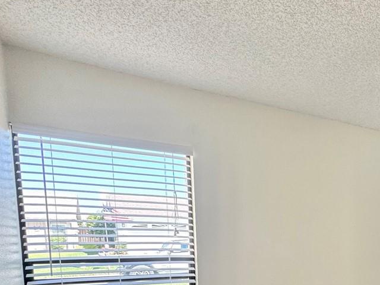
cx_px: 418
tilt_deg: -5.9
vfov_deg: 37.1
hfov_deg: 41.8
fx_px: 384
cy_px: 274
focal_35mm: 35
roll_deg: -0.8
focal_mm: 2.22
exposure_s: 1/120
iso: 50
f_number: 2.2
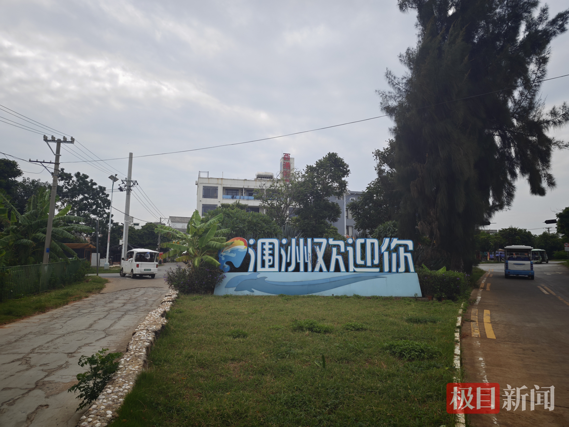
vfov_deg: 58.9
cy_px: 214
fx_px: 378
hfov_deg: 73.9
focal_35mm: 23
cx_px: 284
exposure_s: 1/3307
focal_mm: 6.62
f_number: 1.67
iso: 50
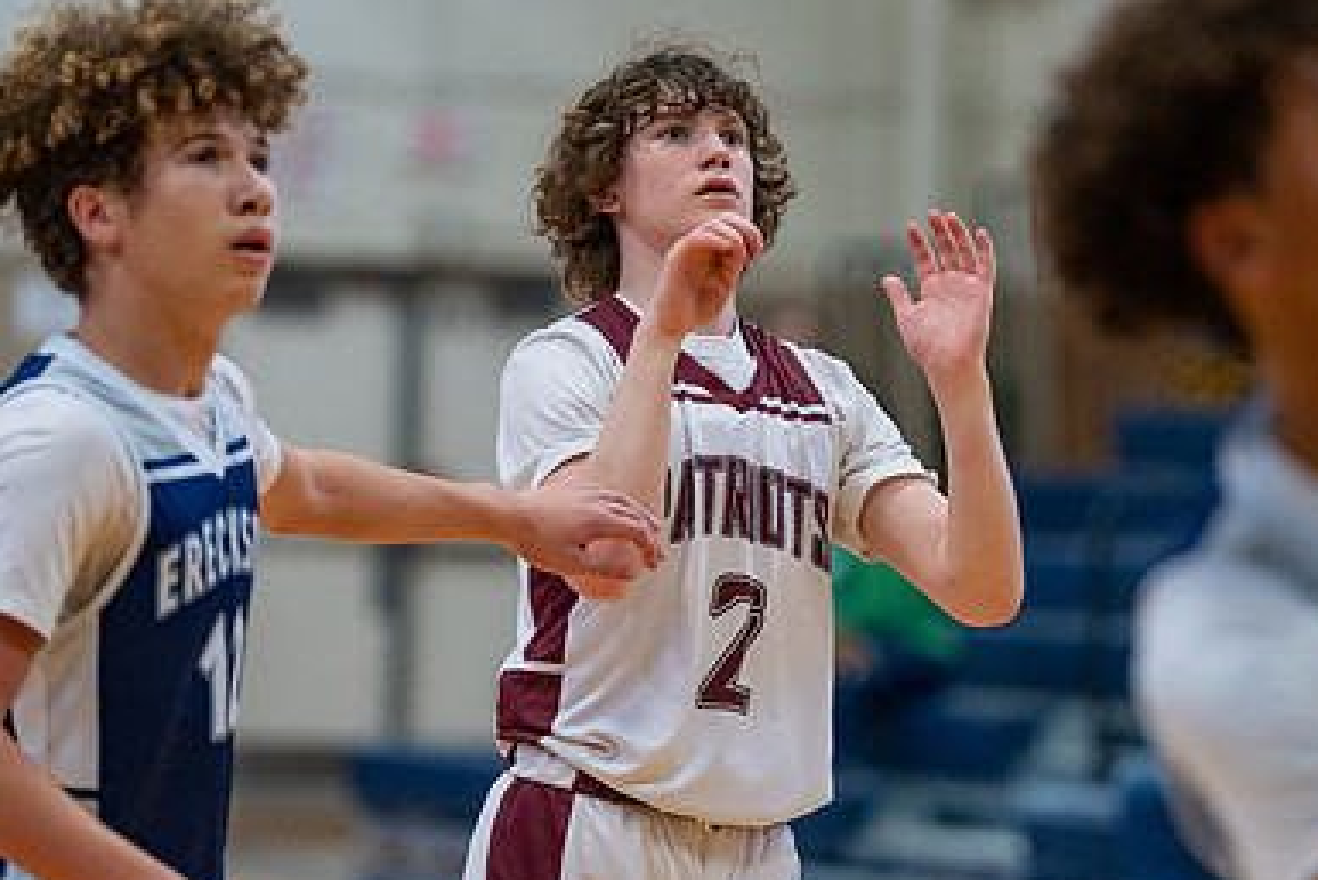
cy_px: 330
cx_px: 715
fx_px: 8387
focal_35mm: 229
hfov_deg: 9.0
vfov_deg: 6.0
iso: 5000
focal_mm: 152
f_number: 2.8
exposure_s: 1/1000
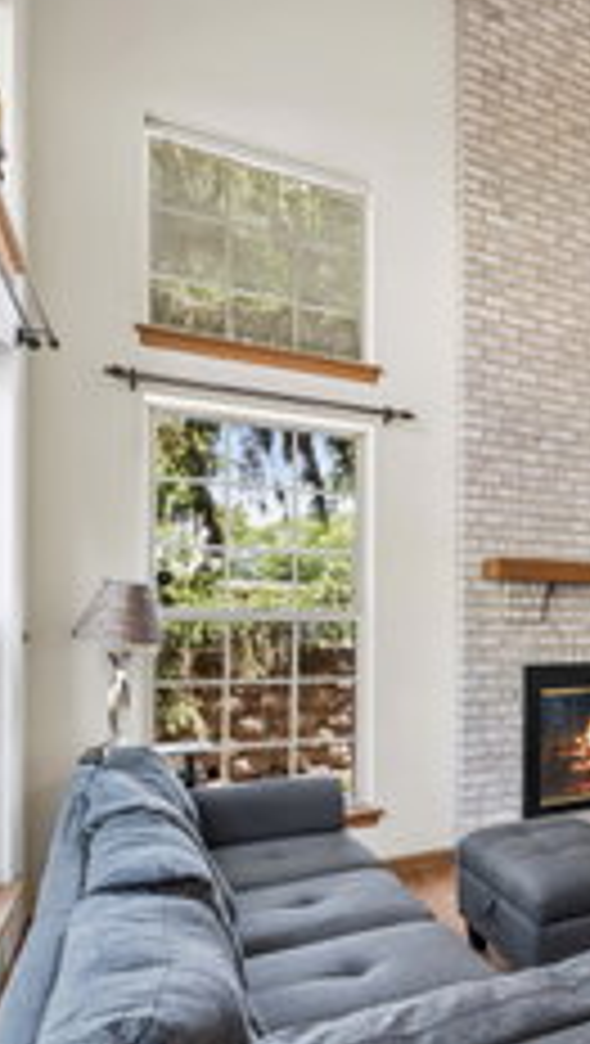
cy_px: 612
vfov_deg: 71.3
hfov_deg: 36.0
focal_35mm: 26
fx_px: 721
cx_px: 685
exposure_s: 1/8
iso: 200
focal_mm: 12
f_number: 10
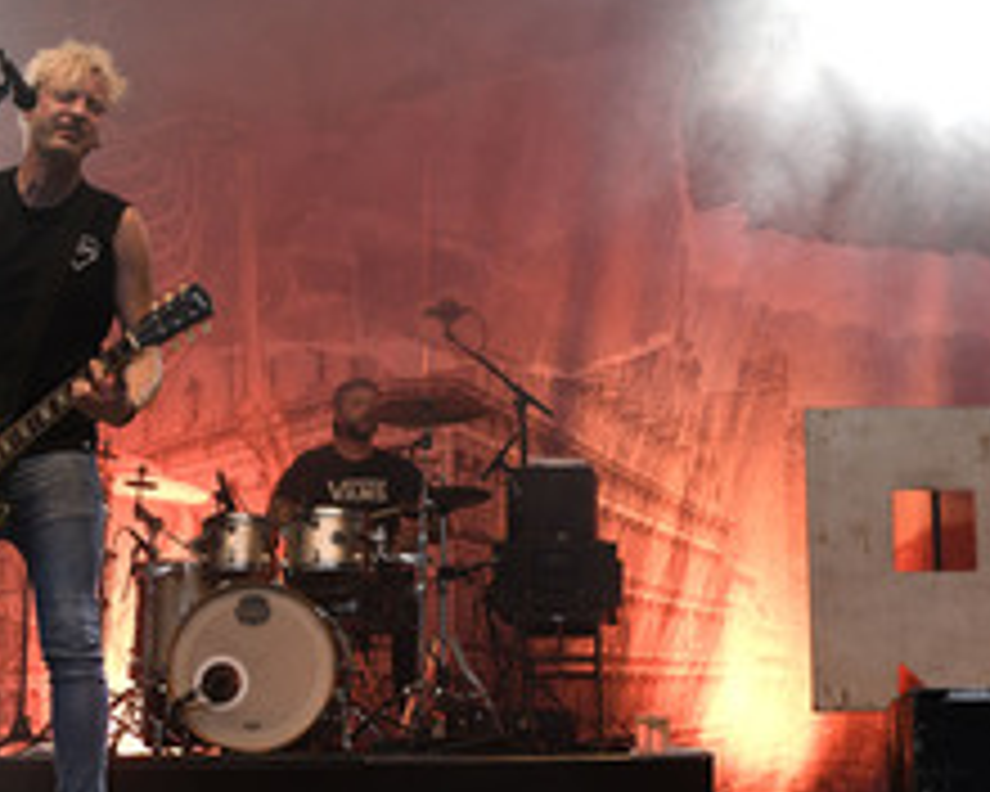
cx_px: 673
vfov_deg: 21.0
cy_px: 436
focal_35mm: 73
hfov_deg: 25.9
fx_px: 2139
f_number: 3.5
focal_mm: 38
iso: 1250
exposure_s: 1/500
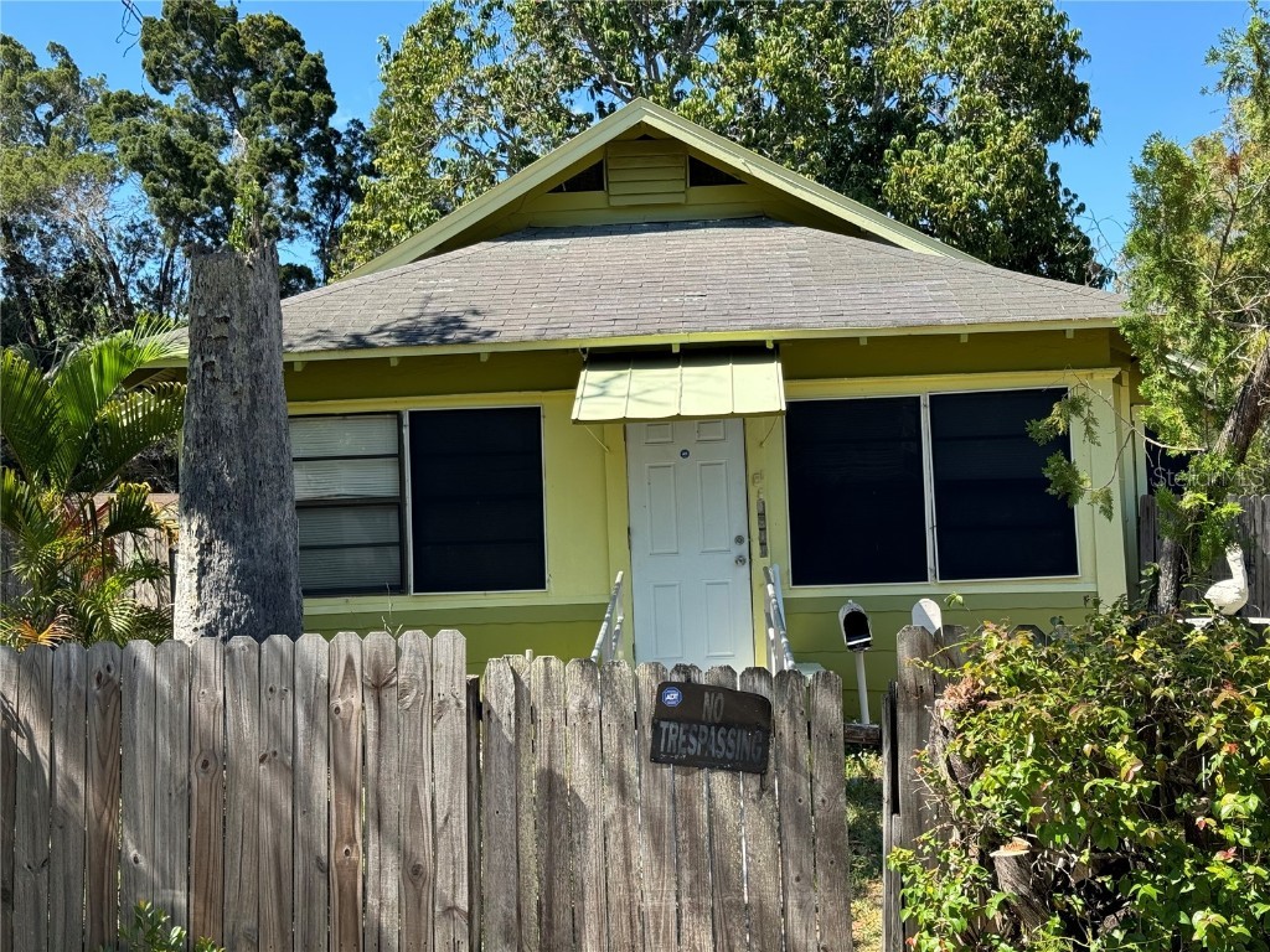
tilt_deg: +1.4
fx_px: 1761
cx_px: 635
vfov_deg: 30.3
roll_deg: +1.9
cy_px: 476
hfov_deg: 39.7
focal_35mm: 48
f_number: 1.78
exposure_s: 1/1133
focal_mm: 6.76
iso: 64
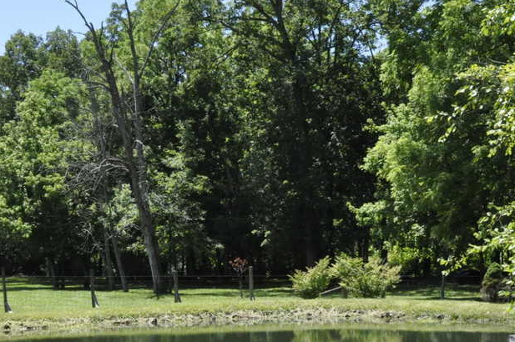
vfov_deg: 19.2
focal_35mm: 70
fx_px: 1000
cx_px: 272
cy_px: 282
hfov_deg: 28.9
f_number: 18
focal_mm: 24
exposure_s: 1/320
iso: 1600
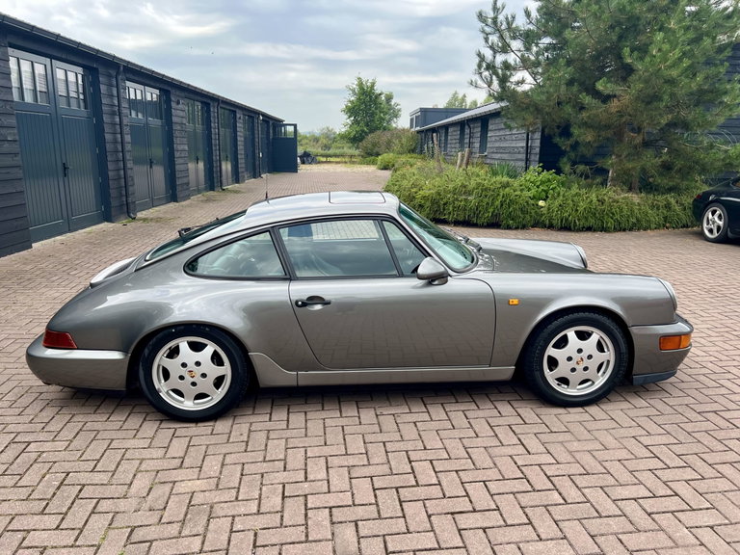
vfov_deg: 53.1
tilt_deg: -13.4
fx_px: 556
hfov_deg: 67.3
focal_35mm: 26
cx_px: 370
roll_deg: -1.6
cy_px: 278
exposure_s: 1/1135
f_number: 1.5
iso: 50
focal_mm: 5.7
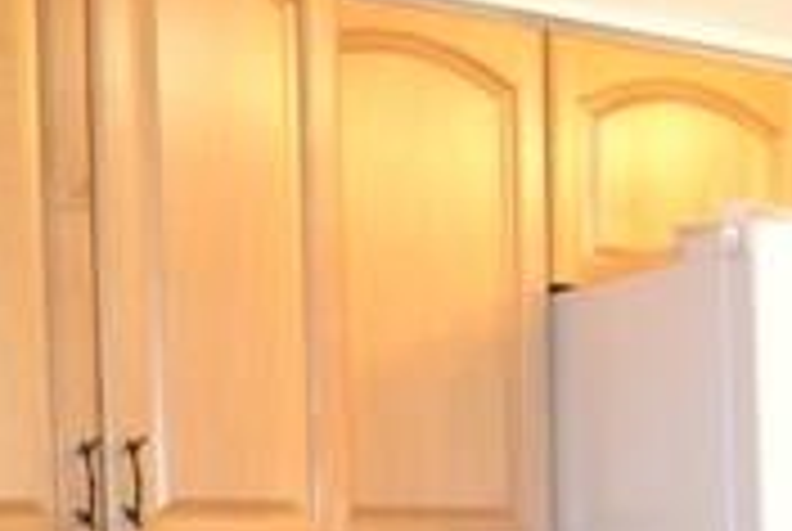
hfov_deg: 18.9
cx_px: 1098
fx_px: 2160
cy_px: 871
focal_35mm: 98
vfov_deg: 13.0
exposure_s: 1/60
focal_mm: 18
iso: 1400
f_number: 3.5
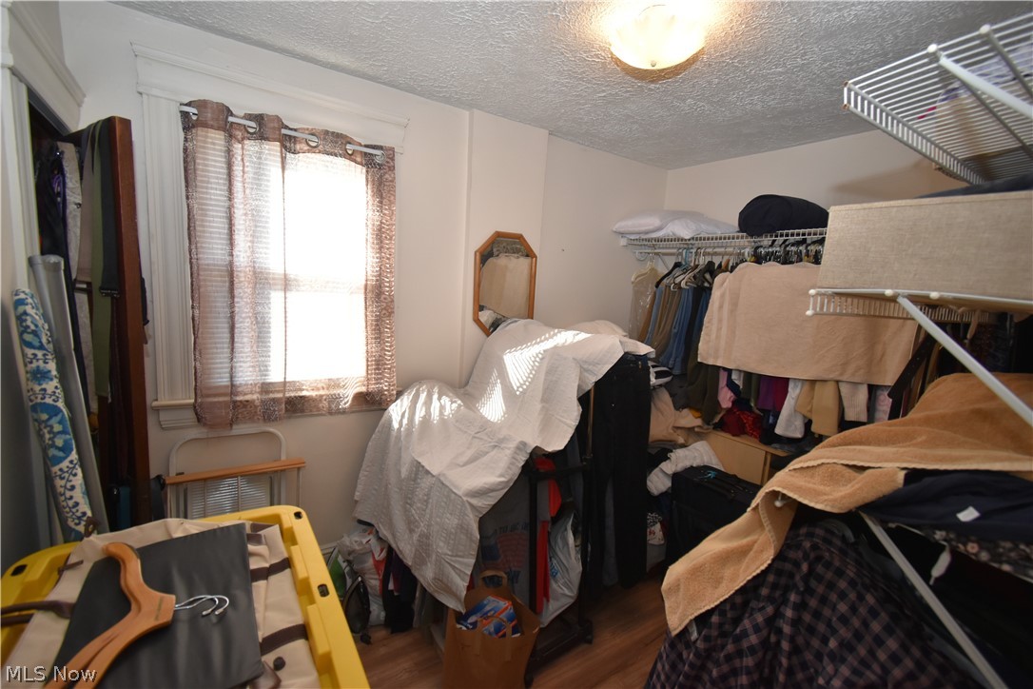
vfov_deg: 77.3
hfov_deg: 100.4
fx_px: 430
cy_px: 344
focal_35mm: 15
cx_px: 516
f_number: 5
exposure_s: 1/200
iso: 800
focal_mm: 10
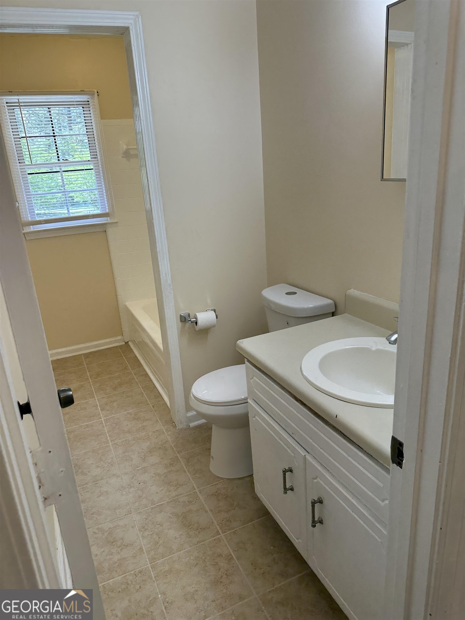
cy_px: 310
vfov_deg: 71.6
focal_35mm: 24
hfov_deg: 56.8
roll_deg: +4.1
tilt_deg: -18.2
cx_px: 232
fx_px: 430
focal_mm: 6.86
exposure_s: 1/148
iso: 125
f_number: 1.78
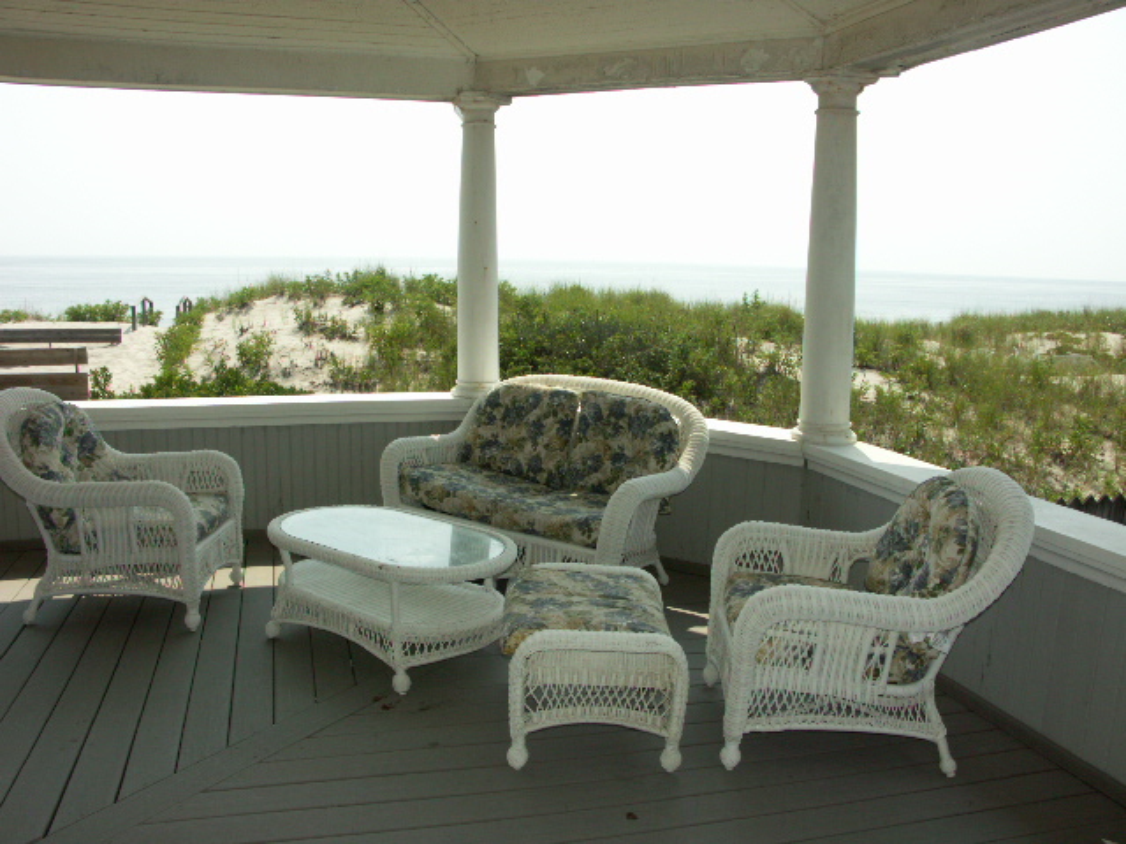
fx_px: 911
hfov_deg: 63.4
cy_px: 422
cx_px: 563
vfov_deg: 49.7
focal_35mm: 28
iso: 100
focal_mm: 7.2
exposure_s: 1/800
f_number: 5.6
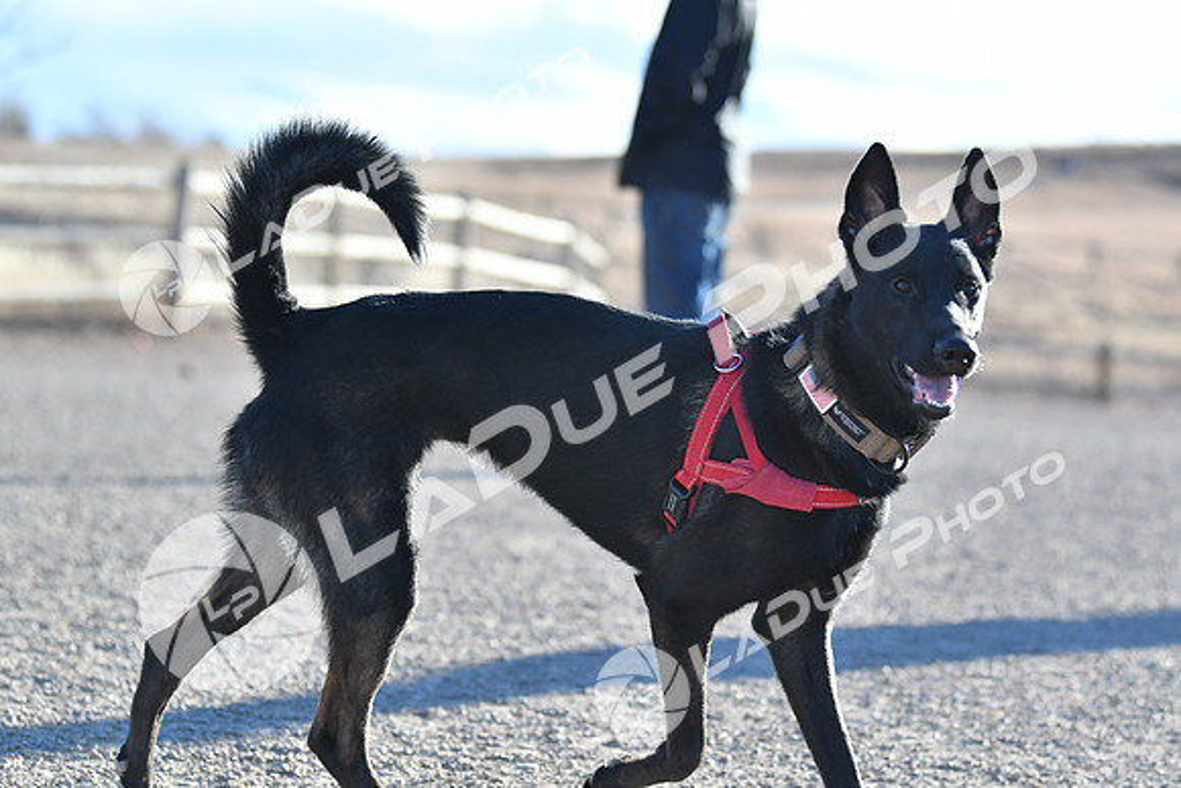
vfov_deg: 11.7
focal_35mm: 117
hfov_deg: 17.5
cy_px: 394
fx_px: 3839
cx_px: 590
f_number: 2.8
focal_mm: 78
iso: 640
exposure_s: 1/4000
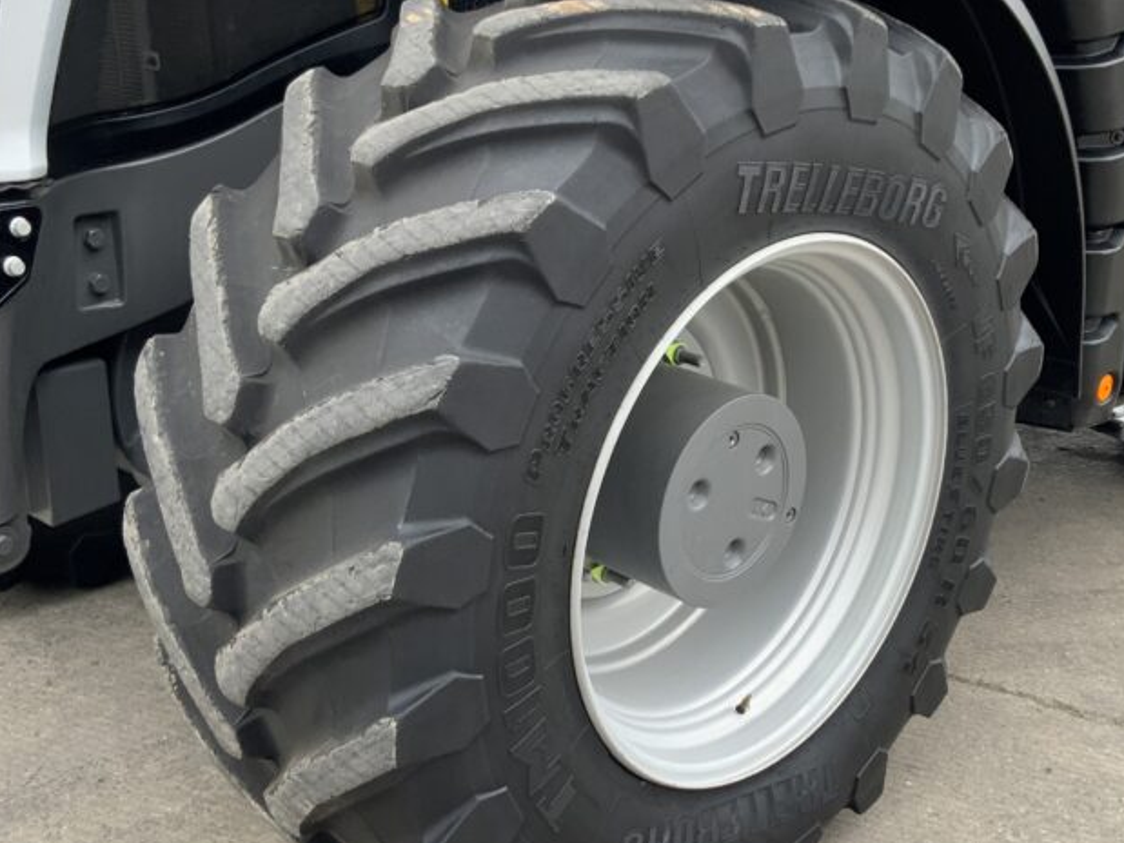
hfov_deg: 39.5
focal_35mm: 48
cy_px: 463
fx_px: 1558
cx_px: 679
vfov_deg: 30.2
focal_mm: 3
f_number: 1.8
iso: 40
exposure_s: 1/122
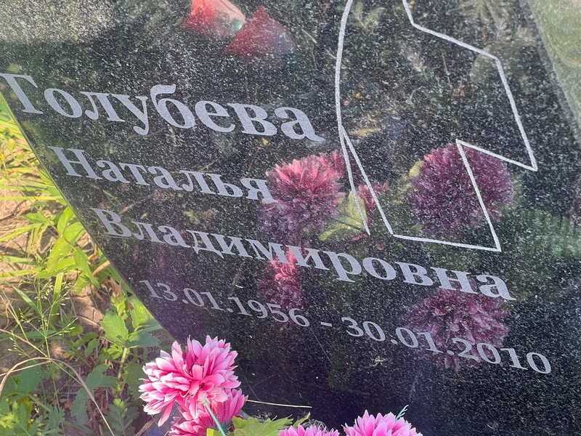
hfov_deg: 25.3
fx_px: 1292
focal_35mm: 77
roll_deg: +24.1
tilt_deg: -42.7
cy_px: 218
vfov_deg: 19.1
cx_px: 290
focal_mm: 9
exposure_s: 1/99
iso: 32
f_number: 2.8
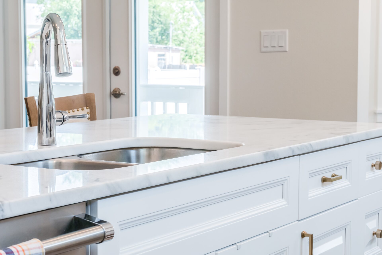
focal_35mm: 75
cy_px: 128
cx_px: 191
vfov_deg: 18.2
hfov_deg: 27.0
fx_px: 796
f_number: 11
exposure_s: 1/40
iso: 250
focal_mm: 50
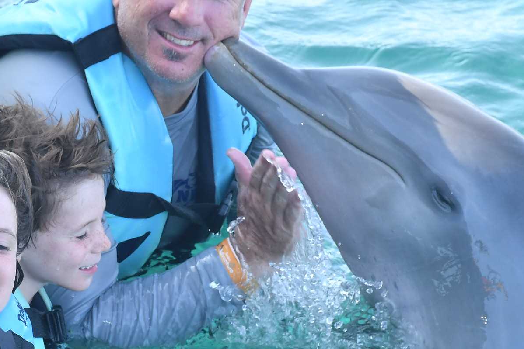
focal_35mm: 330
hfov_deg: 6.2
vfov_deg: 4.2
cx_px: 186
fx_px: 4804
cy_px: 251
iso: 500
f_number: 8
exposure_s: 1/320
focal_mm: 95
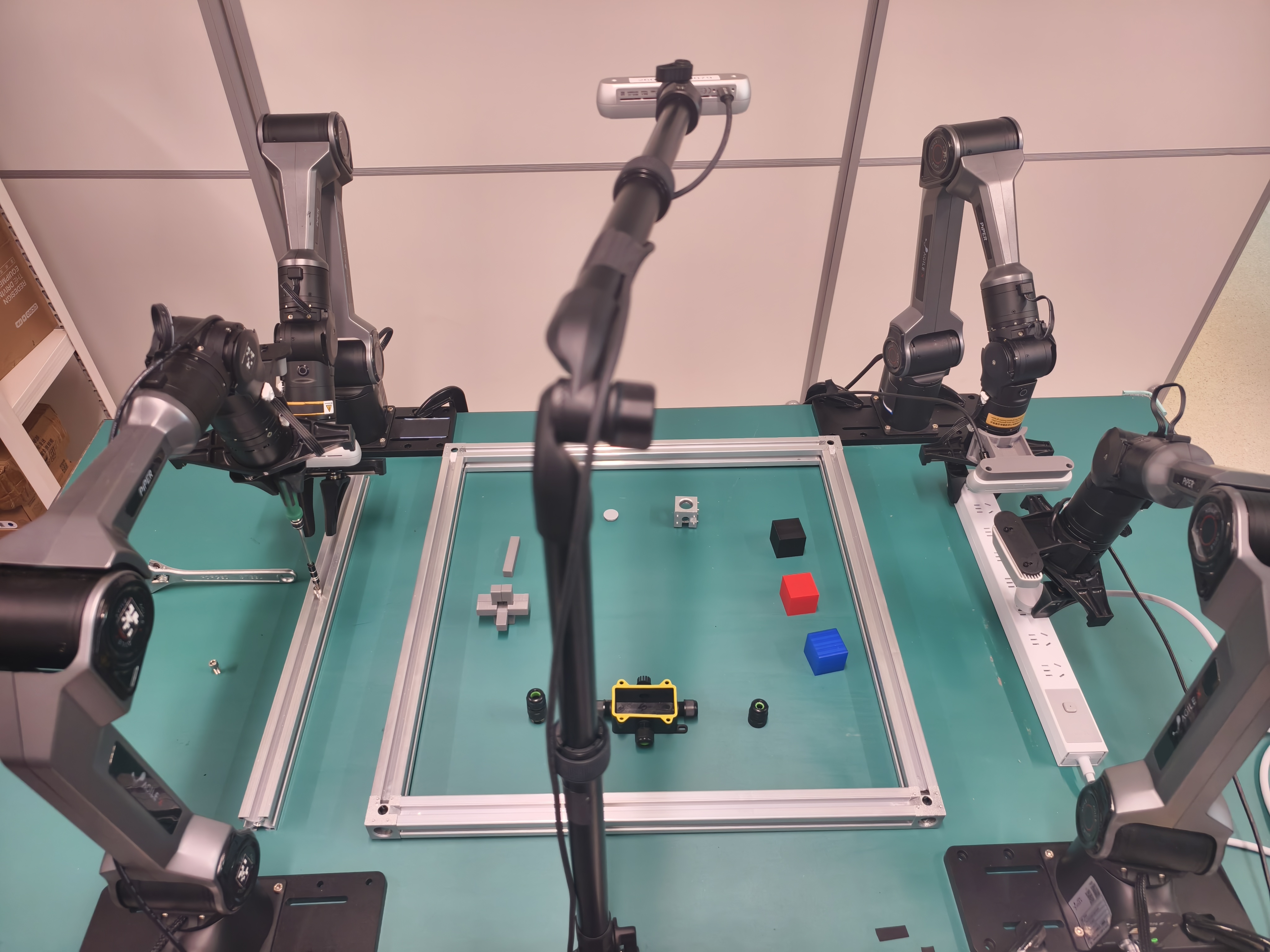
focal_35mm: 23
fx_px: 844
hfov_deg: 73.9
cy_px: 476
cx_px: 635
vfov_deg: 58.9
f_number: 1.57
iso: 287
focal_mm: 5.6
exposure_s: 1/50
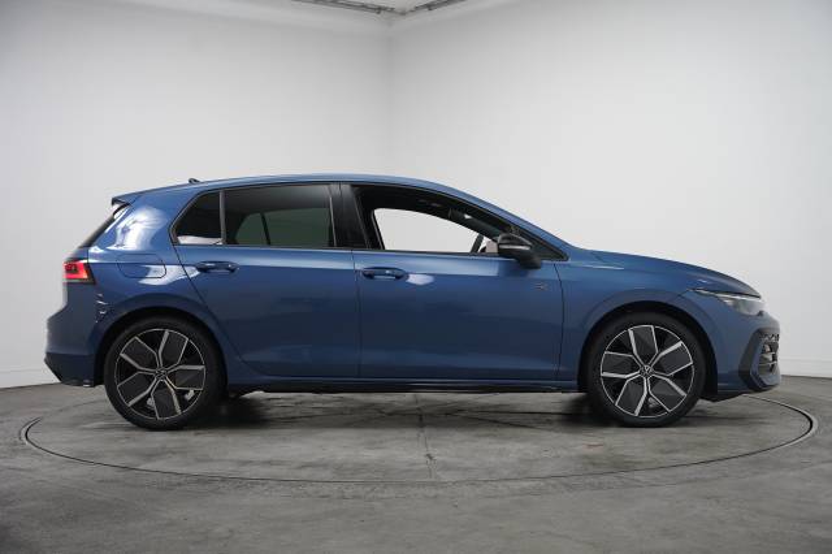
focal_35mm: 43
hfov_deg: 45.6
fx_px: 989
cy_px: 277
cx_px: 416
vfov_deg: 31.3
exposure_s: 1/160
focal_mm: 42.8
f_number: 4
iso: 1600
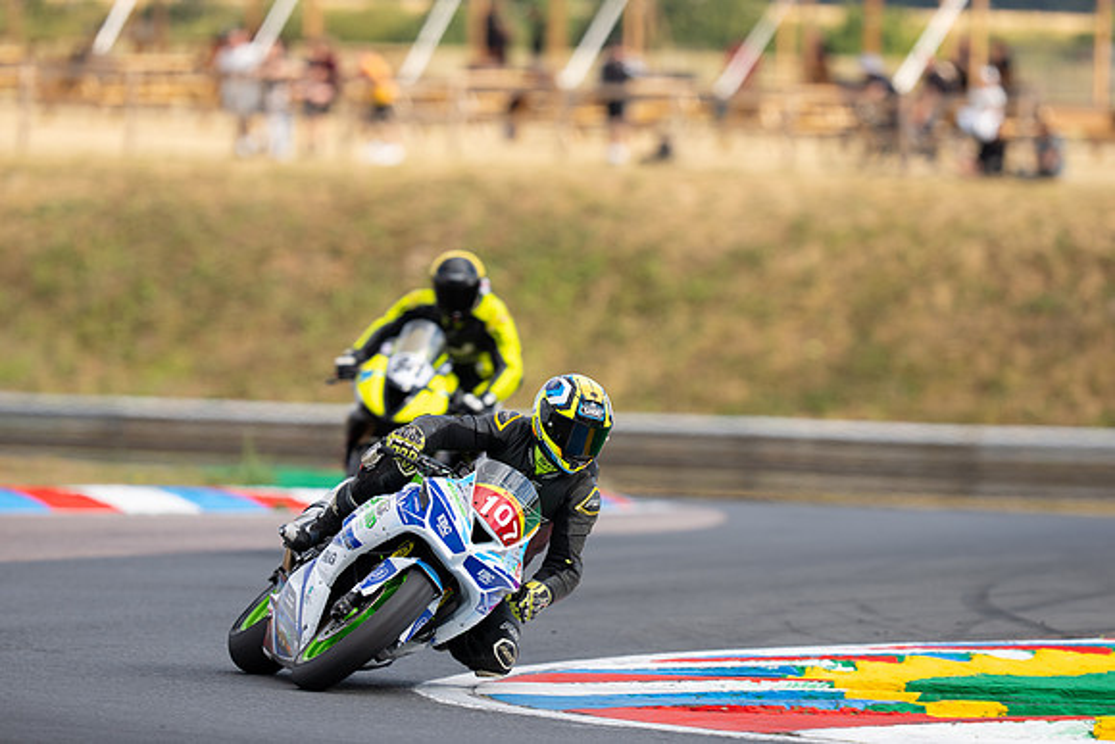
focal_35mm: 418
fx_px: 12956
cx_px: 532
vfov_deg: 3.3
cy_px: 355
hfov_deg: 4.9
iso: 64
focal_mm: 400
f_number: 4
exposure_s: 1/400
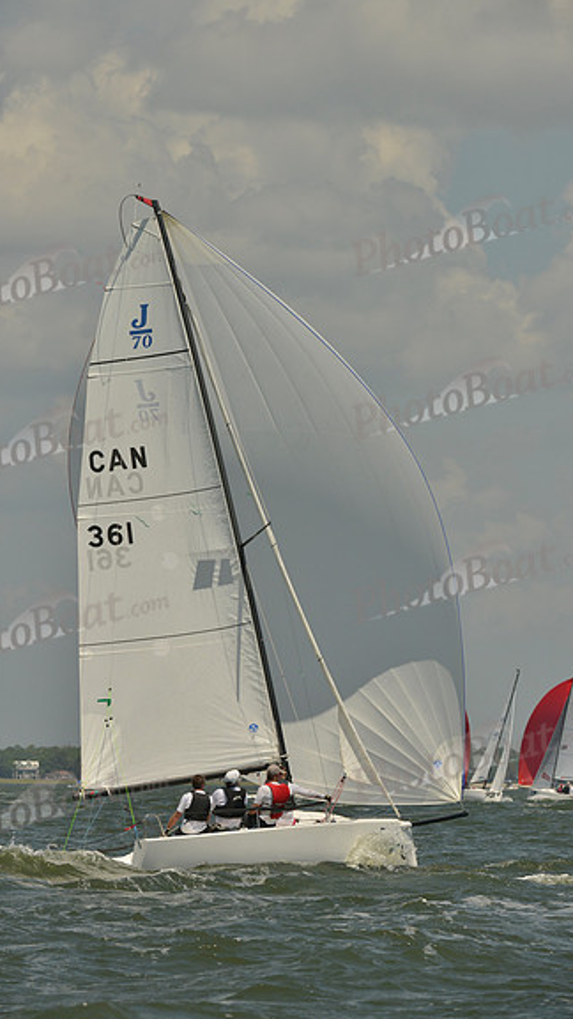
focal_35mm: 232
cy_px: 511
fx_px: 6267
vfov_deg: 9.3
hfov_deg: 5.2
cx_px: 261
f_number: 11
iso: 280
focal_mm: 220
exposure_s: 1/1250
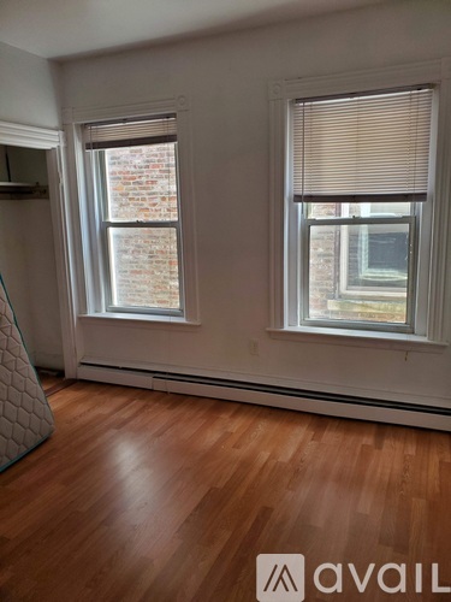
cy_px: 301
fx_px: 452
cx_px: 226
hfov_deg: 53.1
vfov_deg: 67.3
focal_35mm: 26
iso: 200
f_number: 2.4
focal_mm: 4.3
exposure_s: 1/120
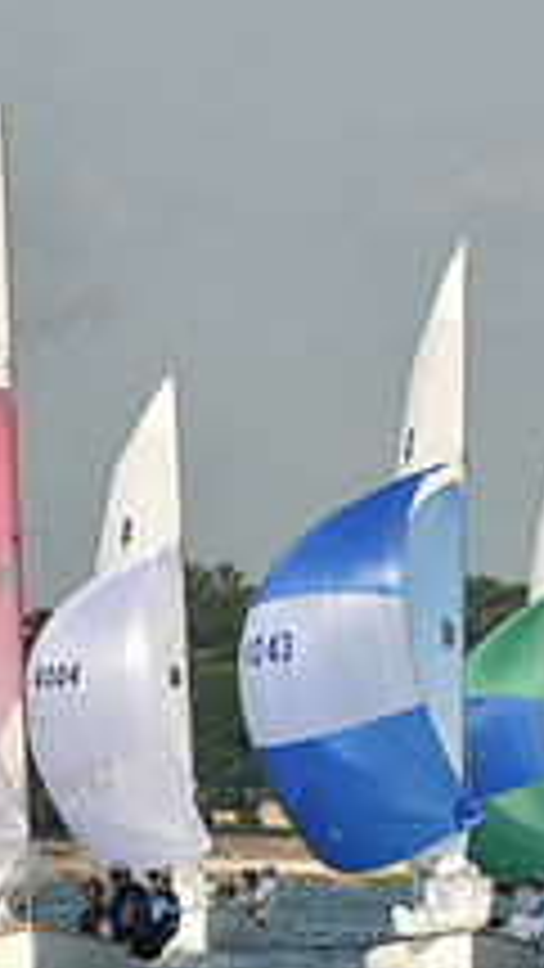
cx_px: 351
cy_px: 543
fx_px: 21045
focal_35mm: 821
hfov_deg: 1.5
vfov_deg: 2.6
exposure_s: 1/1250
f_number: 7.1
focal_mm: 290
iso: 250
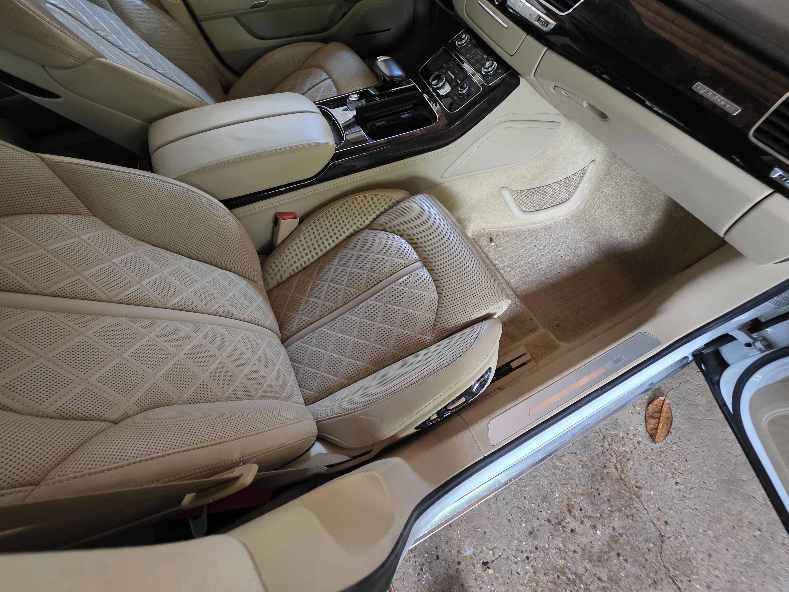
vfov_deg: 89.9
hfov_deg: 106.2
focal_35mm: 13
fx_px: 296
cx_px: 394
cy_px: 296
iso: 640
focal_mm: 2.2
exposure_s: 1/60
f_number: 1.9
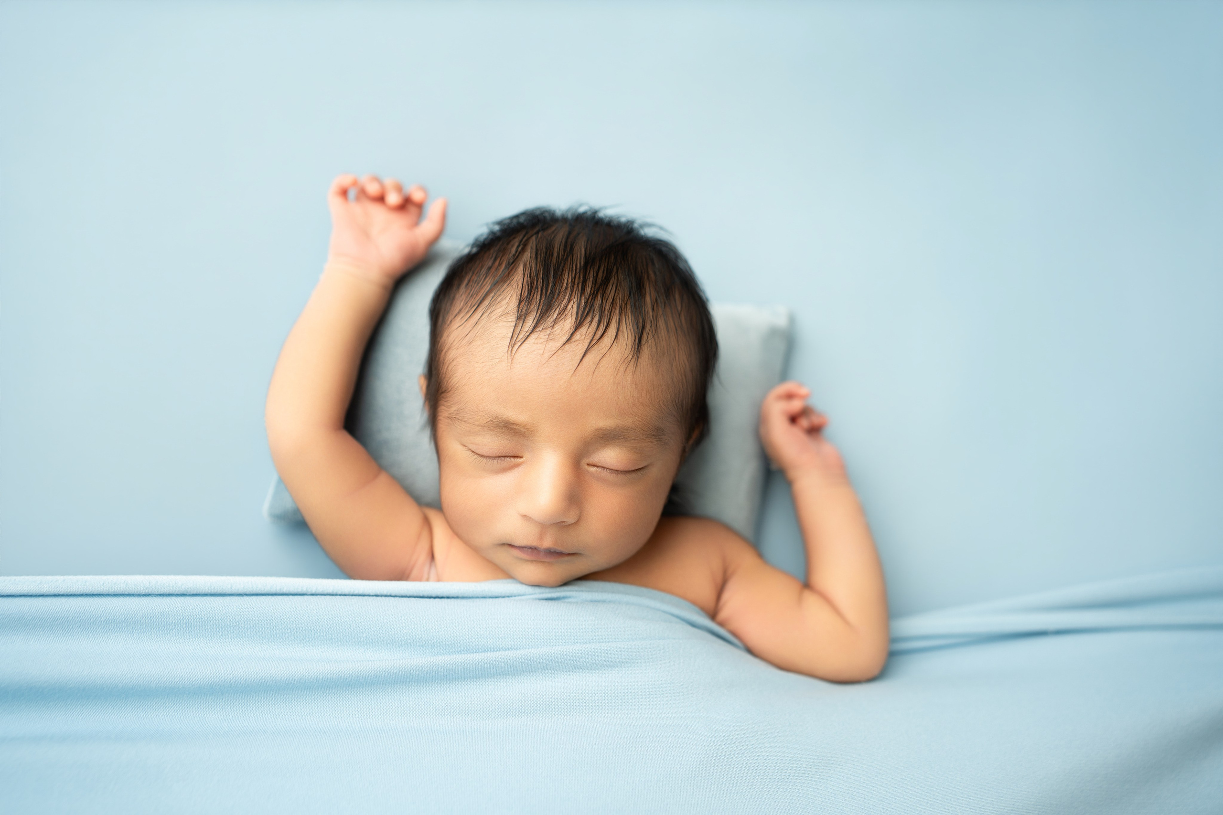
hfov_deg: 54.4
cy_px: 408
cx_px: 612
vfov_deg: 37.9
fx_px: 1189
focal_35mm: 35
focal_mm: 35
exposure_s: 1/200
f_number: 2.5
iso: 160
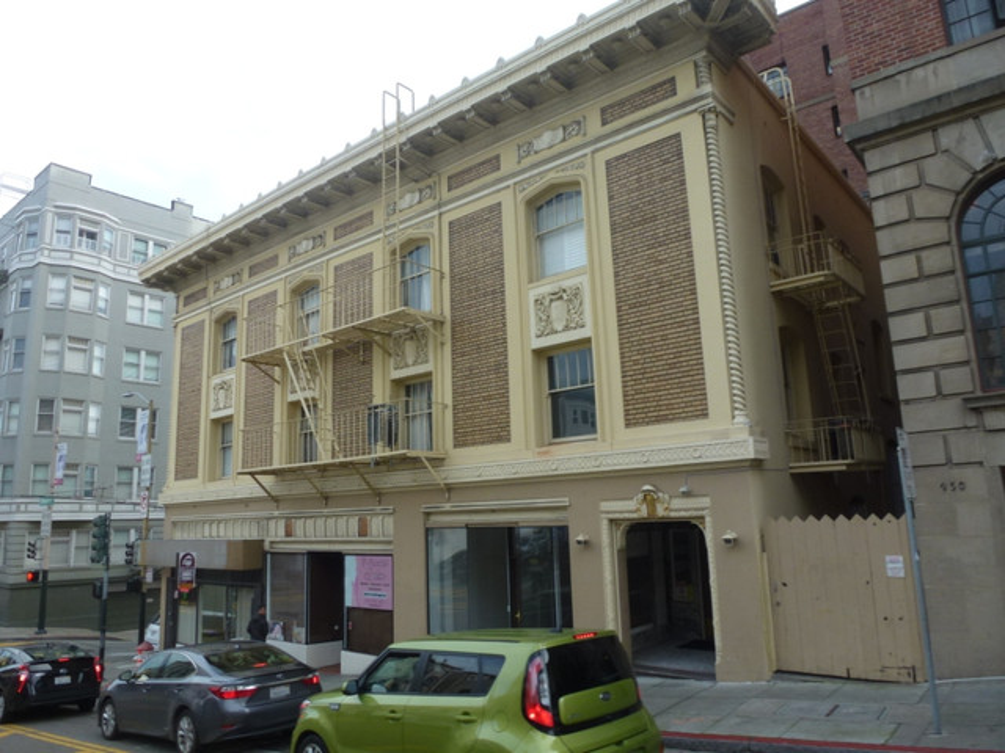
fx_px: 697
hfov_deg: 71.6
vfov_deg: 56.8
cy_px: 376
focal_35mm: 24
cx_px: 502
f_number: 4
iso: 100
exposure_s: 1/200
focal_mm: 4.3
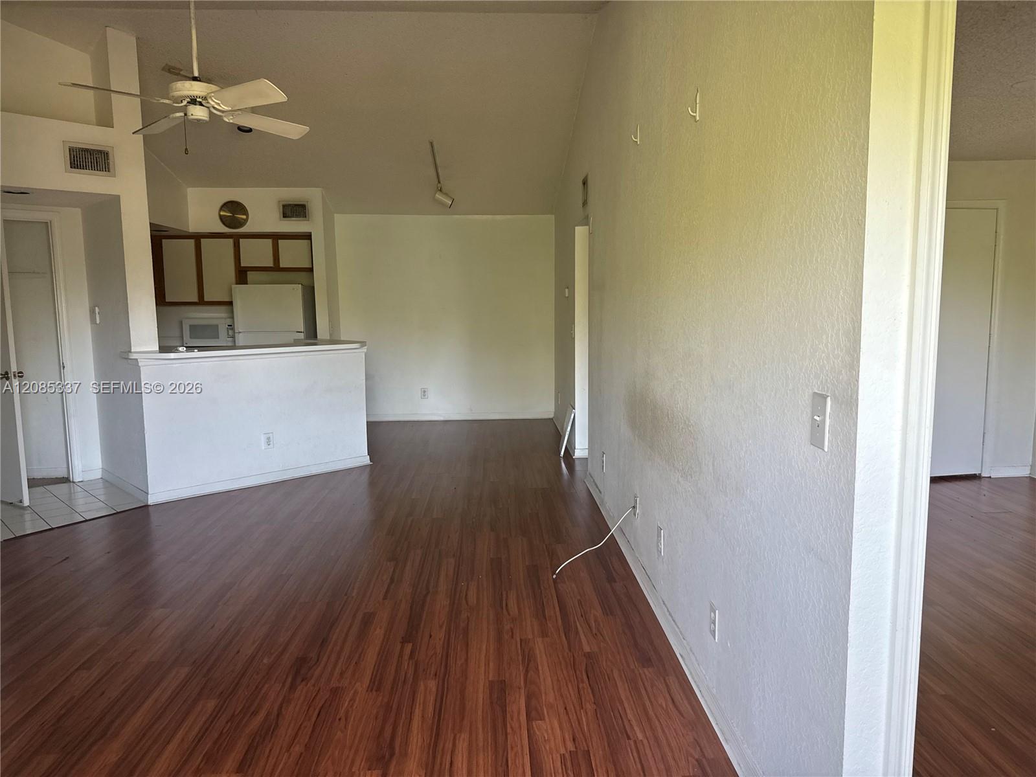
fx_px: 718
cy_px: 388
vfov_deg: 56.8
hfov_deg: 71.6
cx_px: 518
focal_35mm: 24
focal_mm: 6.76
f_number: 1.78
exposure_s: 1/121
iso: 160
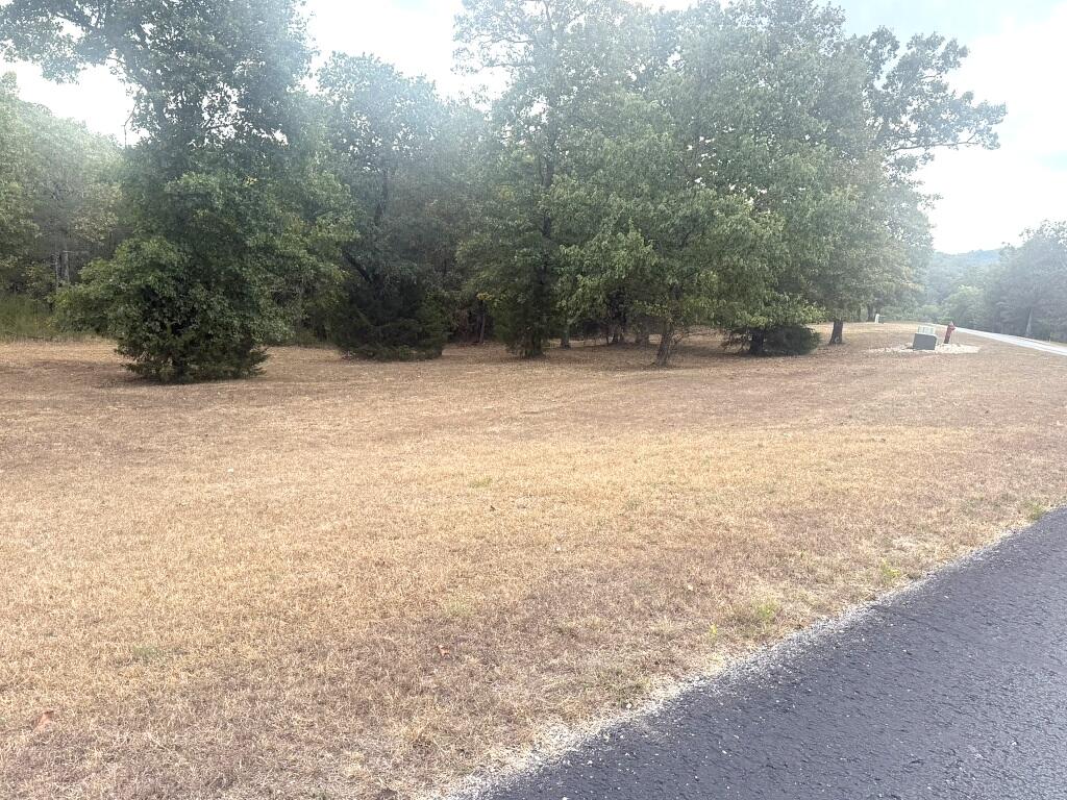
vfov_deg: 56.8
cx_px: 534
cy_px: 400
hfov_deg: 71.6
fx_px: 740
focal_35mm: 24
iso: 100
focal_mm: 6.76
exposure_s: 1/1493
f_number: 1.78
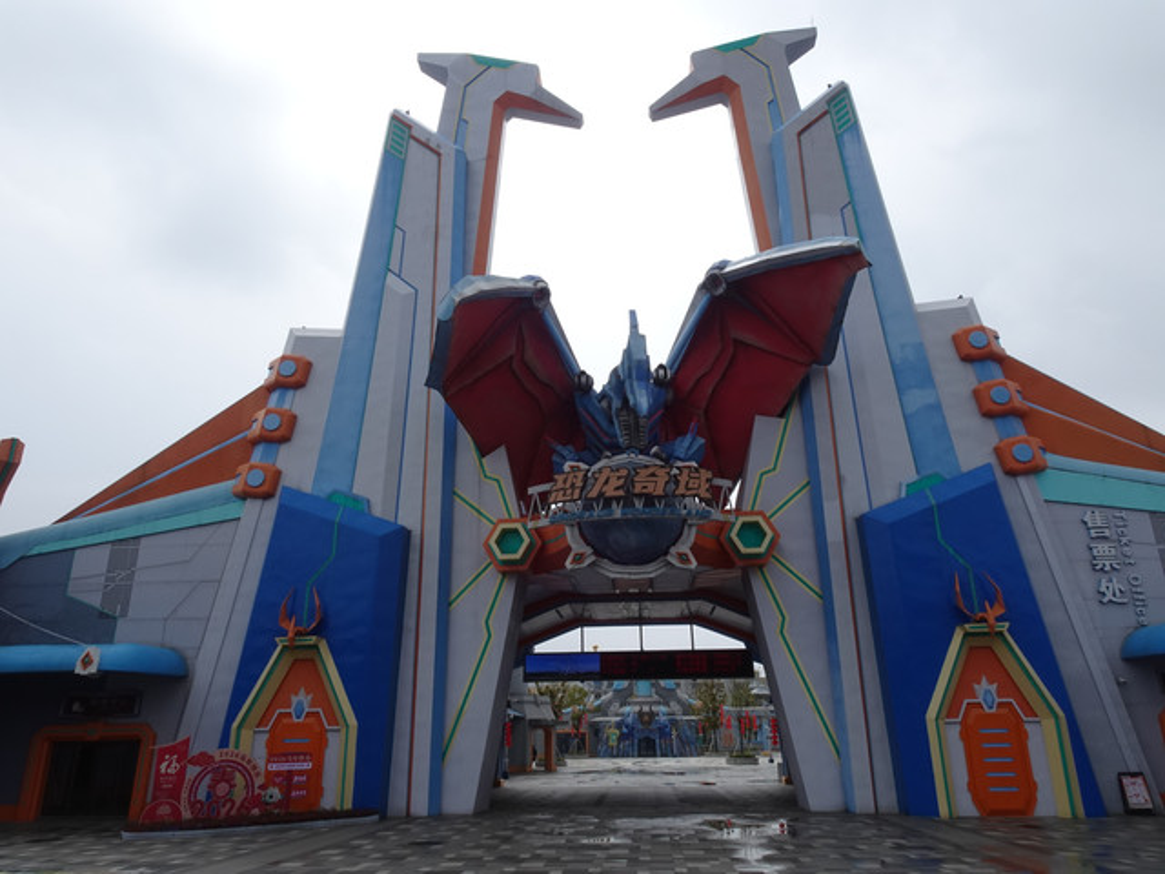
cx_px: 582
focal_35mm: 24
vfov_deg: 56.8
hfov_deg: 71.6
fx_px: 808
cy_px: 437
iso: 80
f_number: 6.3
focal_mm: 4.25
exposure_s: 1/400
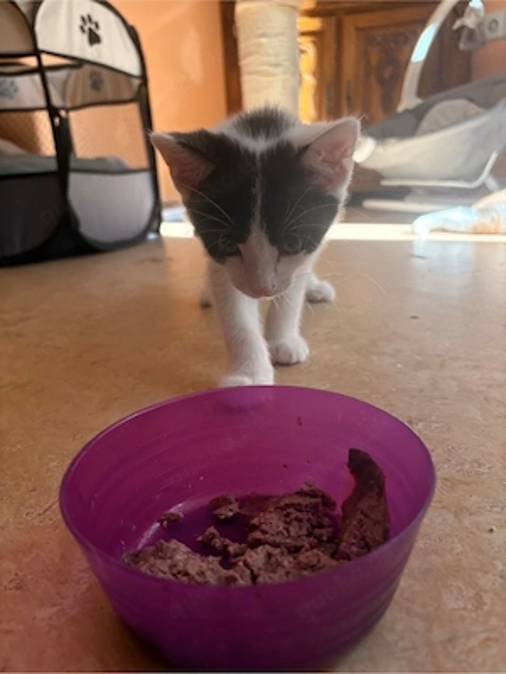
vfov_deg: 67.3
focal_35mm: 26
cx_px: 253
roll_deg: +2.7
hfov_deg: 53.1
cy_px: 337
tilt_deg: -17.3
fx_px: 507
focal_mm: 5.96
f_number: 1.6
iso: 125
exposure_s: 1/166
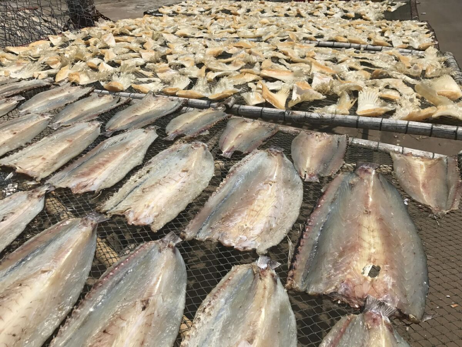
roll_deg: +5.8
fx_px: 374
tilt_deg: -31.7
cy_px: 174
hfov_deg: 63.4
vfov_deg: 49.7
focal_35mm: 28
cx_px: 231
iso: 20
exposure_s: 1/6410
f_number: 1.8
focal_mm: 3.99
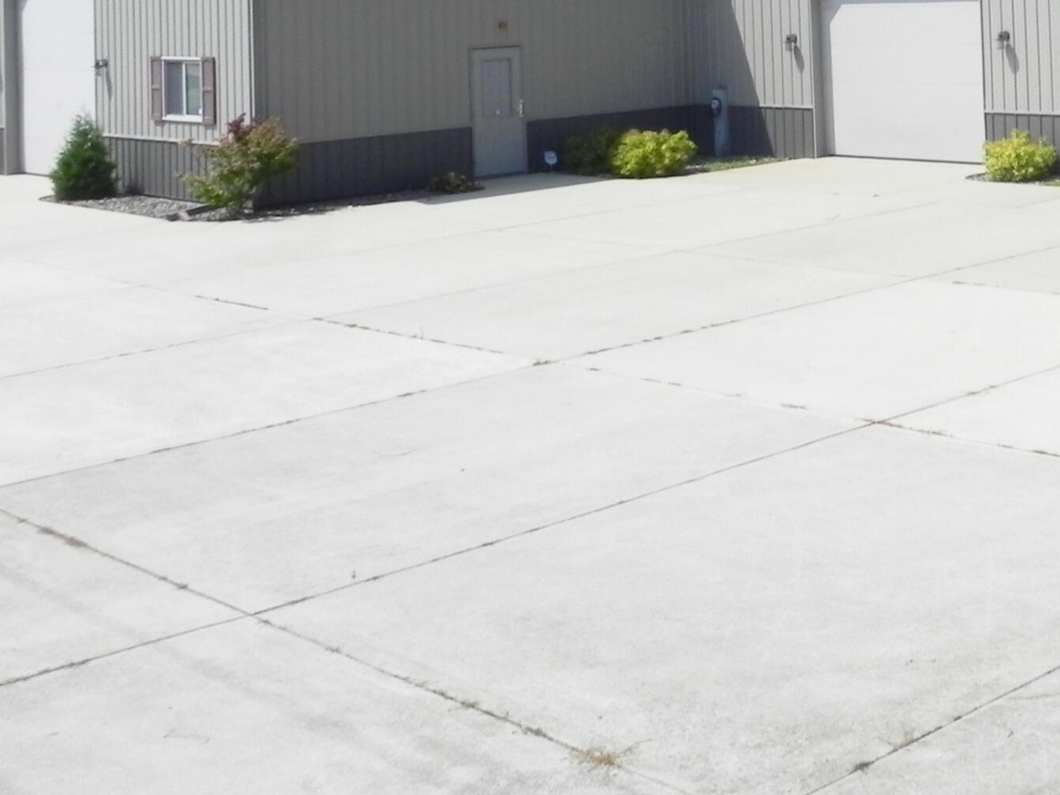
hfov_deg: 31.6
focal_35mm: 58
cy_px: -50
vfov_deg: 23.8
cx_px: 969
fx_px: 1776
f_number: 8
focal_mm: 4.6
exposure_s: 1/402
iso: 160
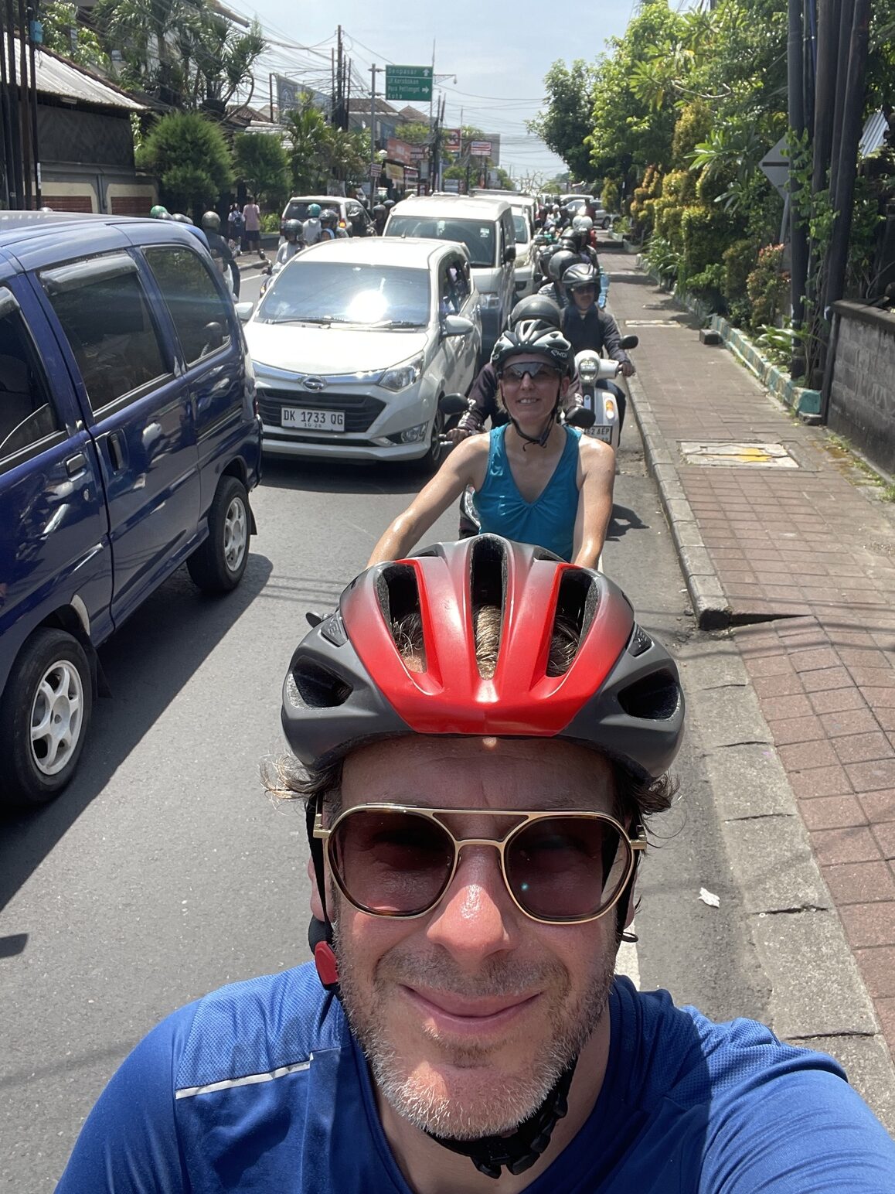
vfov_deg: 60.0
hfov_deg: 46.8
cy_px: 597
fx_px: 1034
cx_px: 448
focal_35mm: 30
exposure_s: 1/258
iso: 25
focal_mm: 2.71
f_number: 2.2
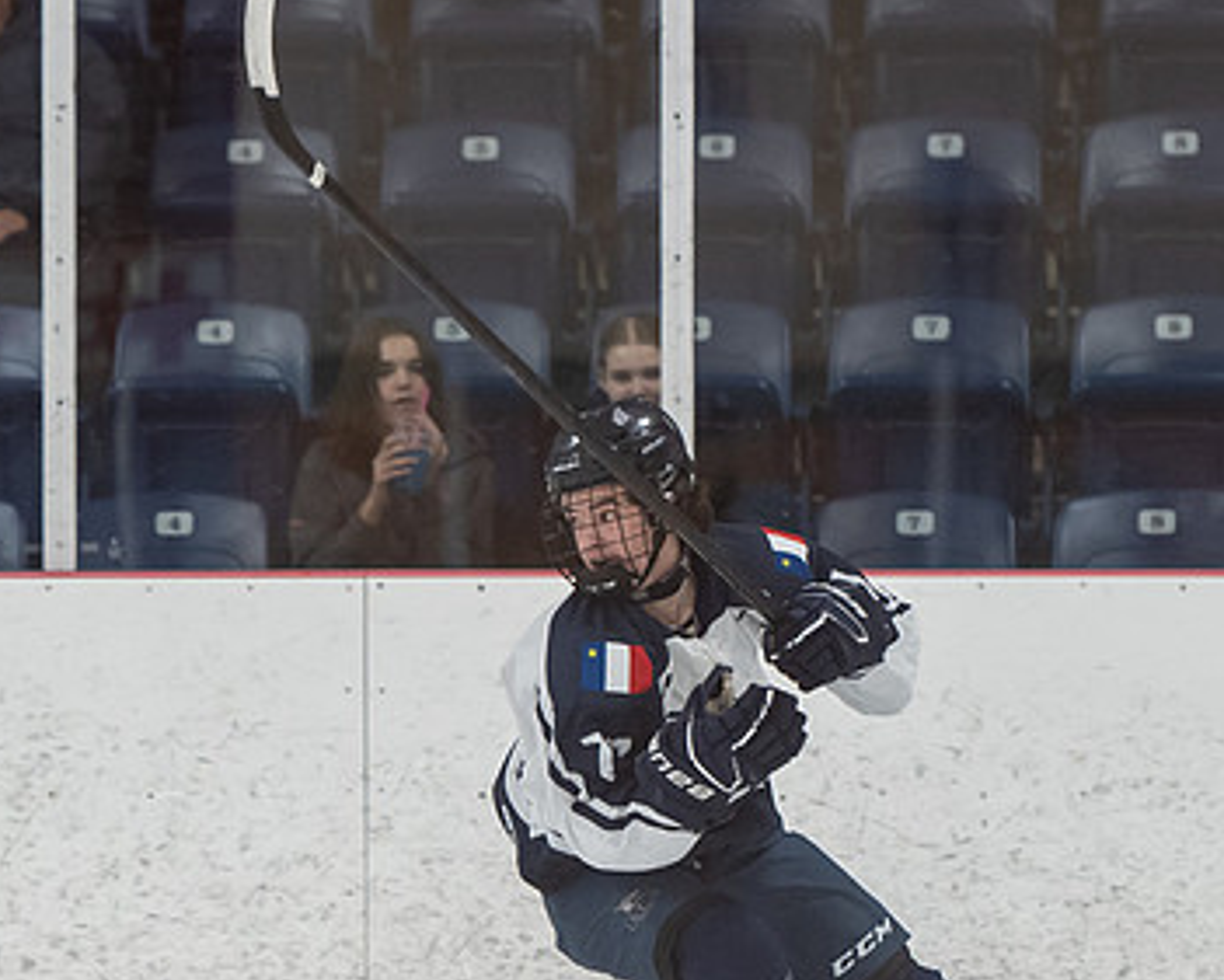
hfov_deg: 5.5
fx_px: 12827
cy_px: 914
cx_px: 337
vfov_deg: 4.4
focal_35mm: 354
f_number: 2.8
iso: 2500
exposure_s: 1/1000
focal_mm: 135
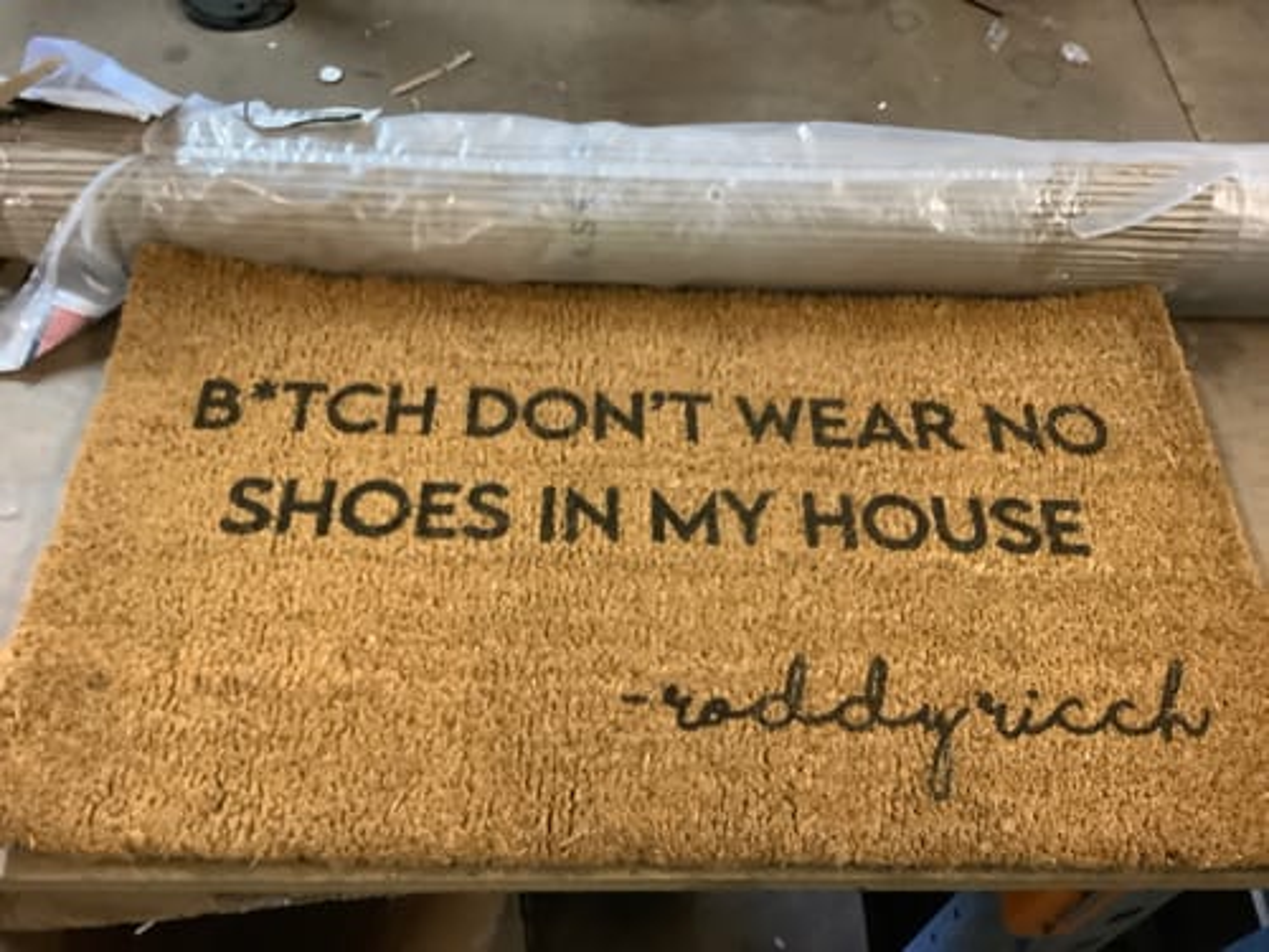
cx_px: 634
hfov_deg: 58.4
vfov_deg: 45.4
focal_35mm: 31
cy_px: 476
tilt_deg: -53.1
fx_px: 1136
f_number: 2.4
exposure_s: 1/33
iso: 400
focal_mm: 3.3
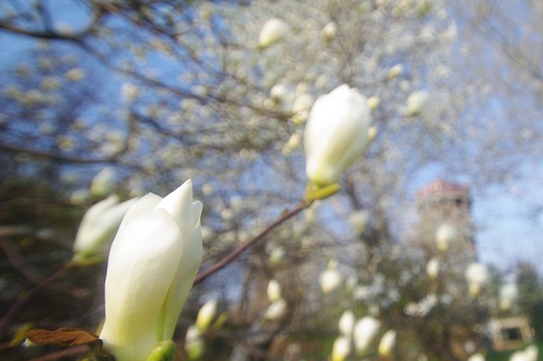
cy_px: 176
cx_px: 383
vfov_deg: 53.0
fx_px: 362
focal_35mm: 24
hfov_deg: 70.5
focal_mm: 10
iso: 100
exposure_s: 1/160
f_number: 3.5
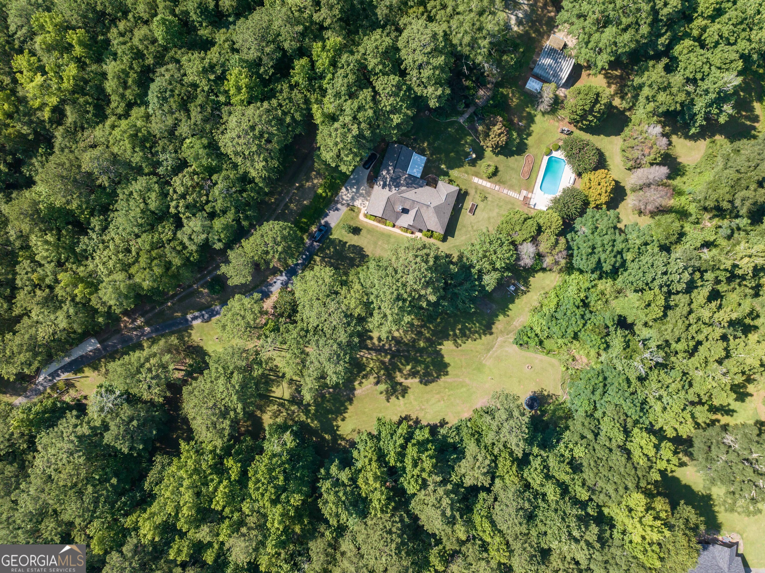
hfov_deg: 71.6
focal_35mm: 24
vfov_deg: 56.8
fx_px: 530
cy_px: 286
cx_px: 382
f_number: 2.8
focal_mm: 12.29
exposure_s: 1/1600
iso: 110
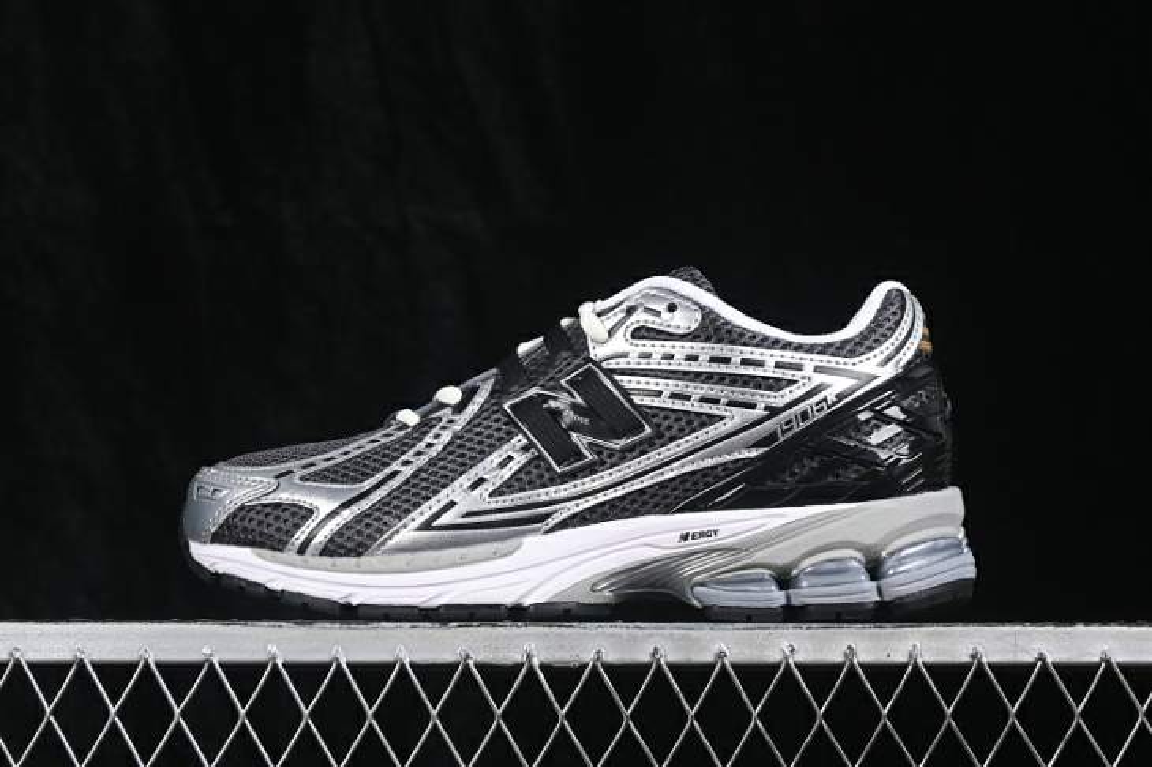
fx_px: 2399
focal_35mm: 75
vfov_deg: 18.2
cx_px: 576
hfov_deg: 27.0
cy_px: 384
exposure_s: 1/60
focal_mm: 50
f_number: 7.1
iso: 160
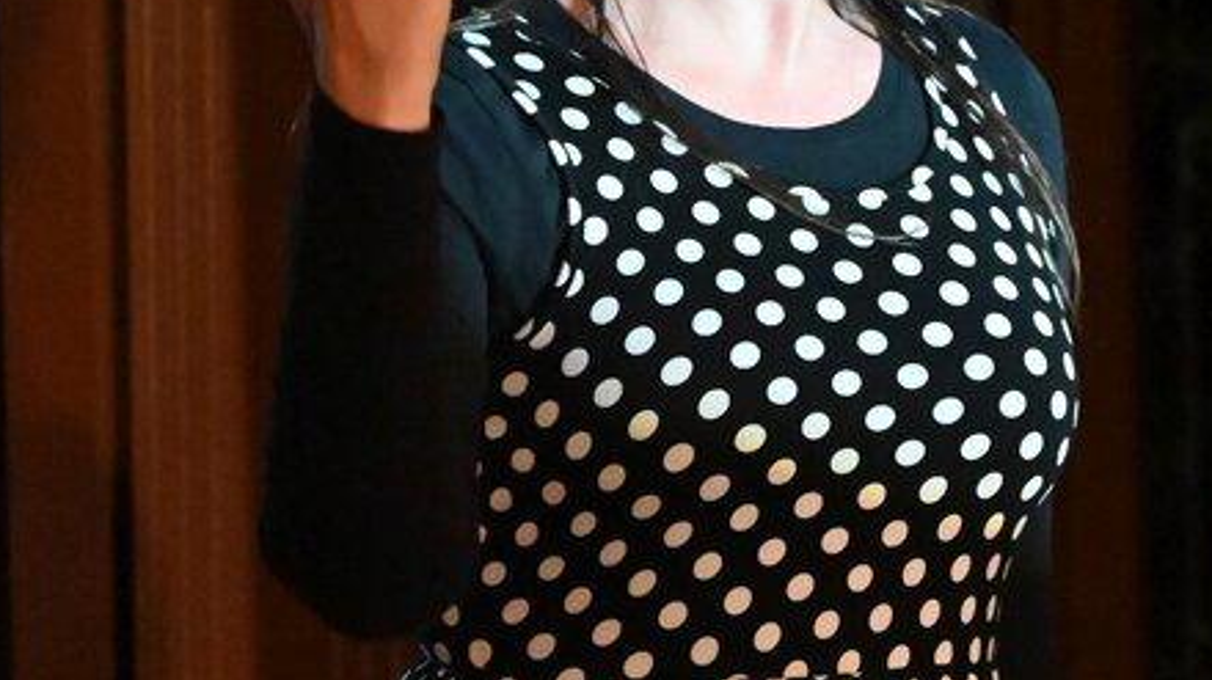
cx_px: 846
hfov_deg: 4.4
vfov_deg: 2.5
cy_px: 120
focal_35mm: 488
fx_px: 15675
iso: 12800
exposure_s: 1/125
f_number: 6.3
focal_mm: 160
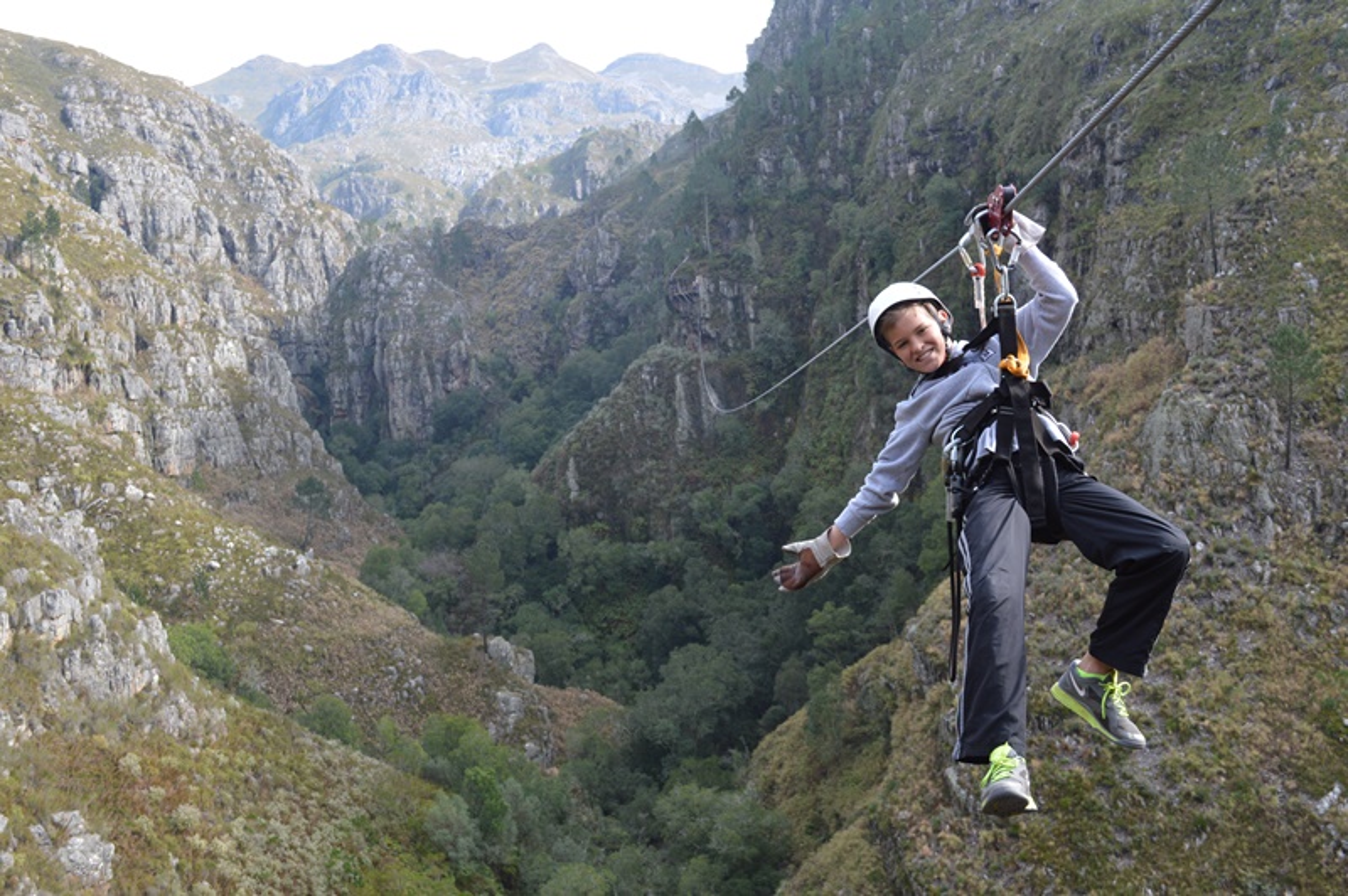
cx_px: 674
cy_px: 448
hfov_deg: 53.2
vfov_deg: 36.8
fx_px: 1347
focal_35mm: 36
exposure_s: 1/125
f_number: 5.6
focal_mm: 24
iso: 250
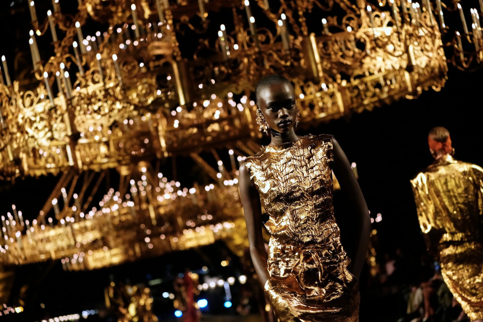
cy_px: 161
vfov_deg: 13.7
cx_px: 242
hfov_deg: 20.4
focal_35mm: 100
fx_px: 1341
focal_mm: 100
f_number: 5
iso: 8000
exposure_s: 1/320
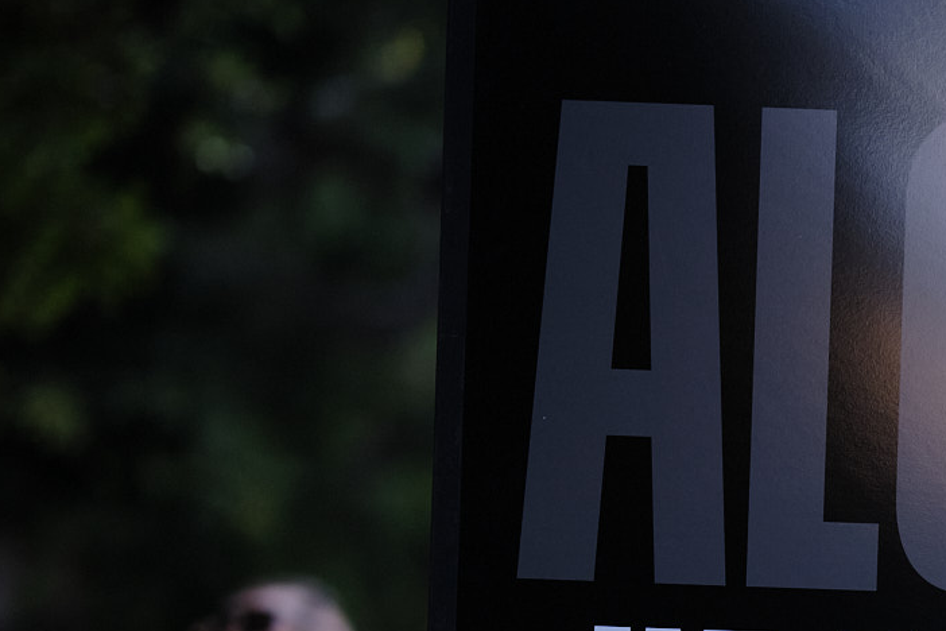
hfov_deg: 8.3
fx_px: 6438
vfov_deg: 5.6
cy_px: 827
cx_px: 1308
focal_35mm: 245
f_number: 1.2
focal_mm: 56
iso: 500
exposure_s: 1/2000
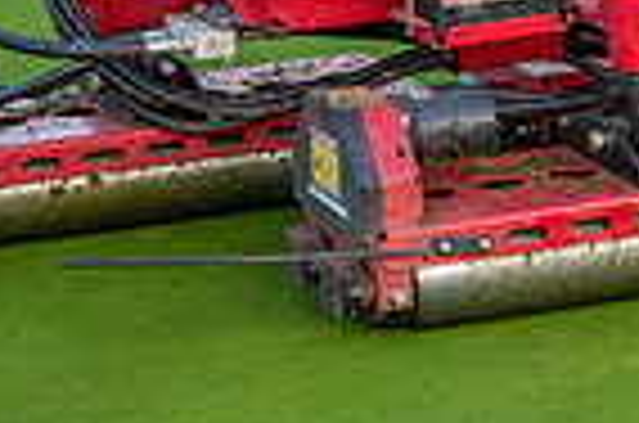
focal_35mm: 225
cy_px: -270
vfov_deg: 6.0
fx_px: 3985
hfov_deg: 8.9
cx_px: 1044
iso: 500
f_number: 4
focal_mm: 55
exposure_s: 1/800
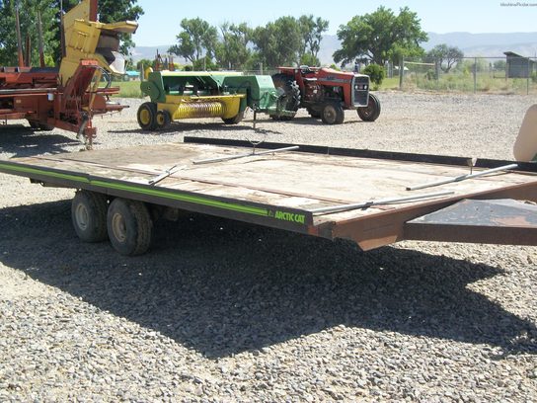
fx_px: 776
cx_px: 268
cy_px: 202
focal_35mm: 50
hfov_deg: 38.2
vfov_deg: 29.1
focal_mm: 8.8
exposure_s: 1/80
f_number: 11.2
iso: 80
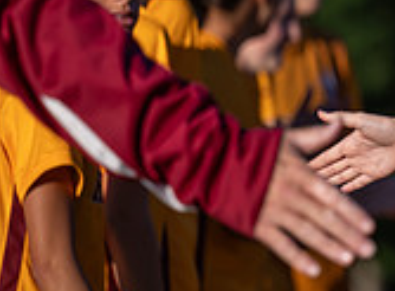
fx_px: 6326
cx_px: 729
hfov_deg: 3.6
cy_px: 59
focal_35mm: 558
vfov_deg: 2.6
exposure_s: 1/2000
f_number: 2.8
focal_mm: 135
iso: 100
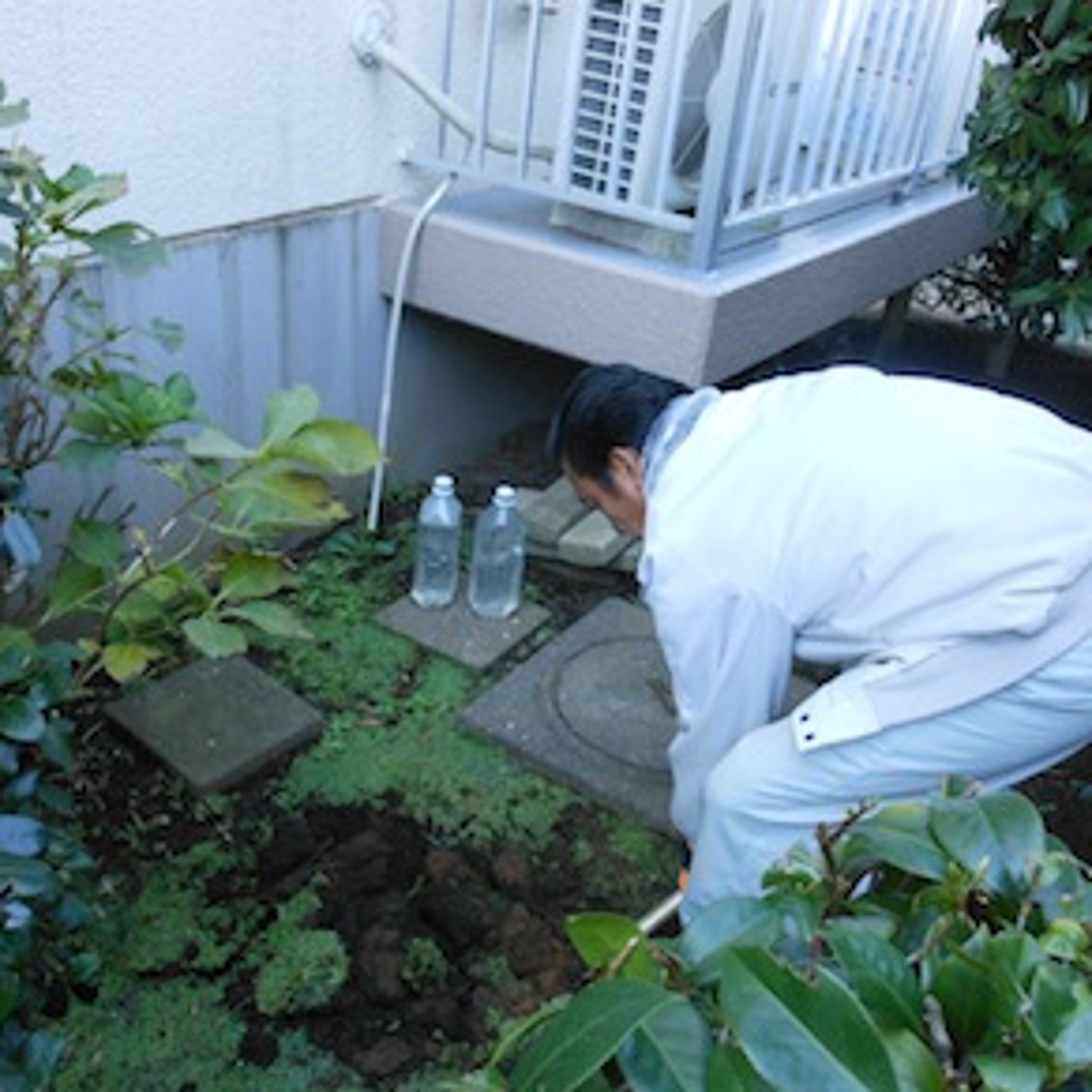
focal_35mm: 34
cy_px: 540
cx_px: 522
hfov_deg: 48.4
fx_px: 1213
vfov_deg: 48.4
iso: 400
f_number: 3.7
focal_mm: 5
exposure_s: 1/60
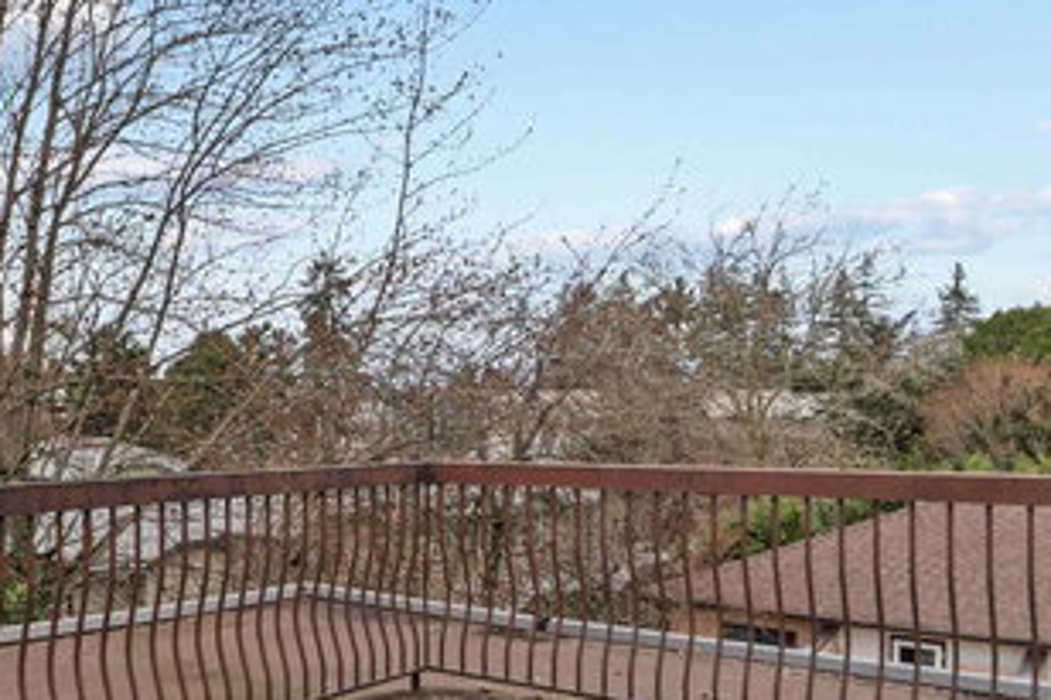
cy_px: 394
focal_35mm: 39
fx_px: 1138
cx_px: 266
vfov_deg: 34.1
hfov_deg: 47.8
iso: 160
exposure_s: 1/50
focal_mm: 10
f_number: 8
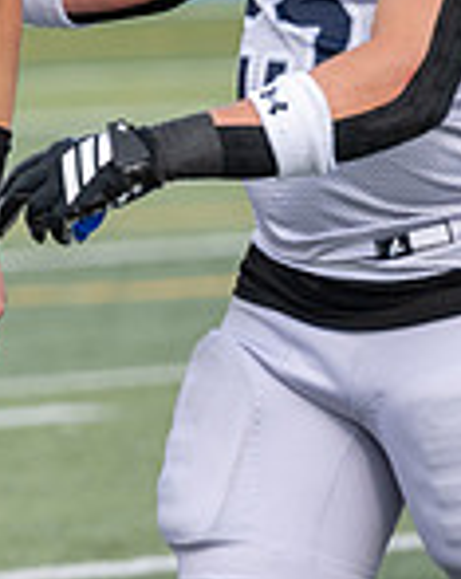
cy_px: -8
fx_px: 13293
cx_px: -639
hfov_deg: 2.0
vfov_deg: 2.5
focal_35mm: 777
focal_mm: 180
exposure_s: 1/800
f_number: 4
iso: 200
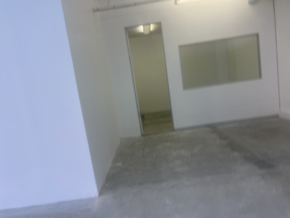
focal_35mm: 26
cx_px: 145
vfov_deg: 53.1
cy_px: 109
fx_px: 218
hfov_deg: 67.3
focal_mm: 4.2
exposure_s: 1/100
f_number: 1.6
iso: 50
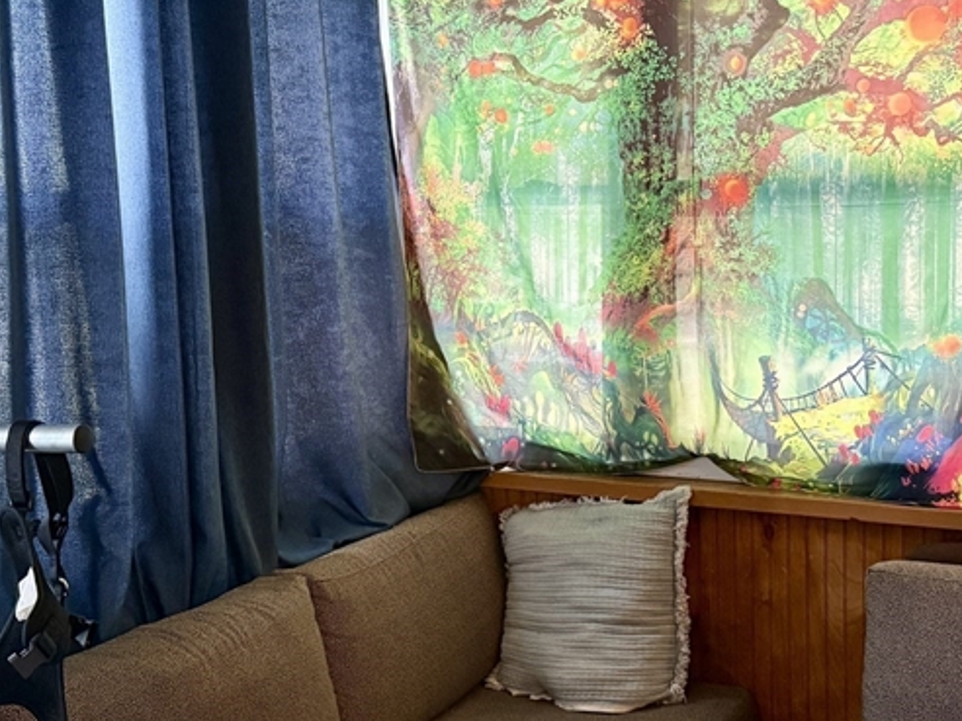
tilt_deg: -4.8
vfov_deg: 29.1
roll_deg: +0.7
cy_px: 322
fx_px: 1390
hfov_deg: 38.2
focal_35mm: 50
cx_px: 459
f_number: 1.78
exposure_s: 1/60
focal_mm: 6.76
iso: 500
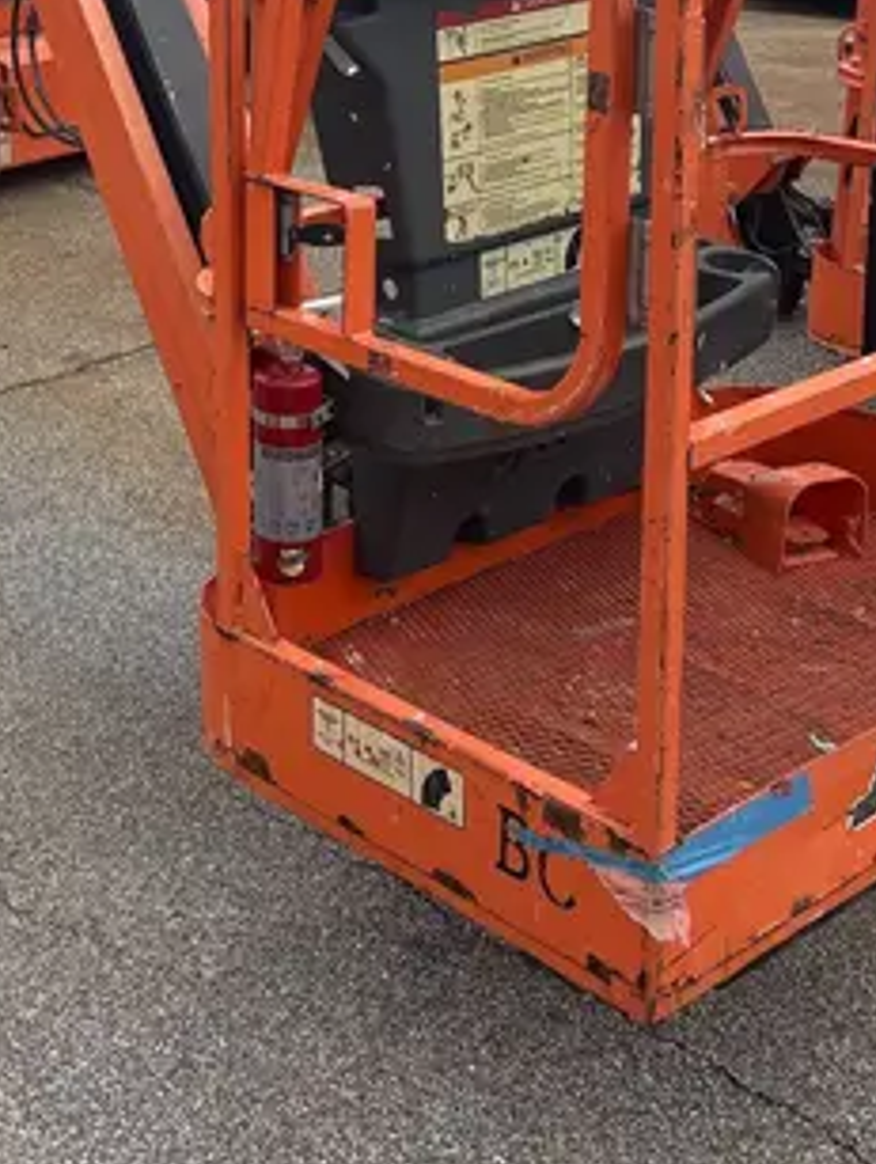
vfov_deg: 29.6
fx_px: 2088
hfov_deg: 23.1
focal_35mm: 62
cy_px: 66
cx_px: 91
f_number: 1.6
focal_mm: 5.96
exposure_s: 1/3831
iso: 50
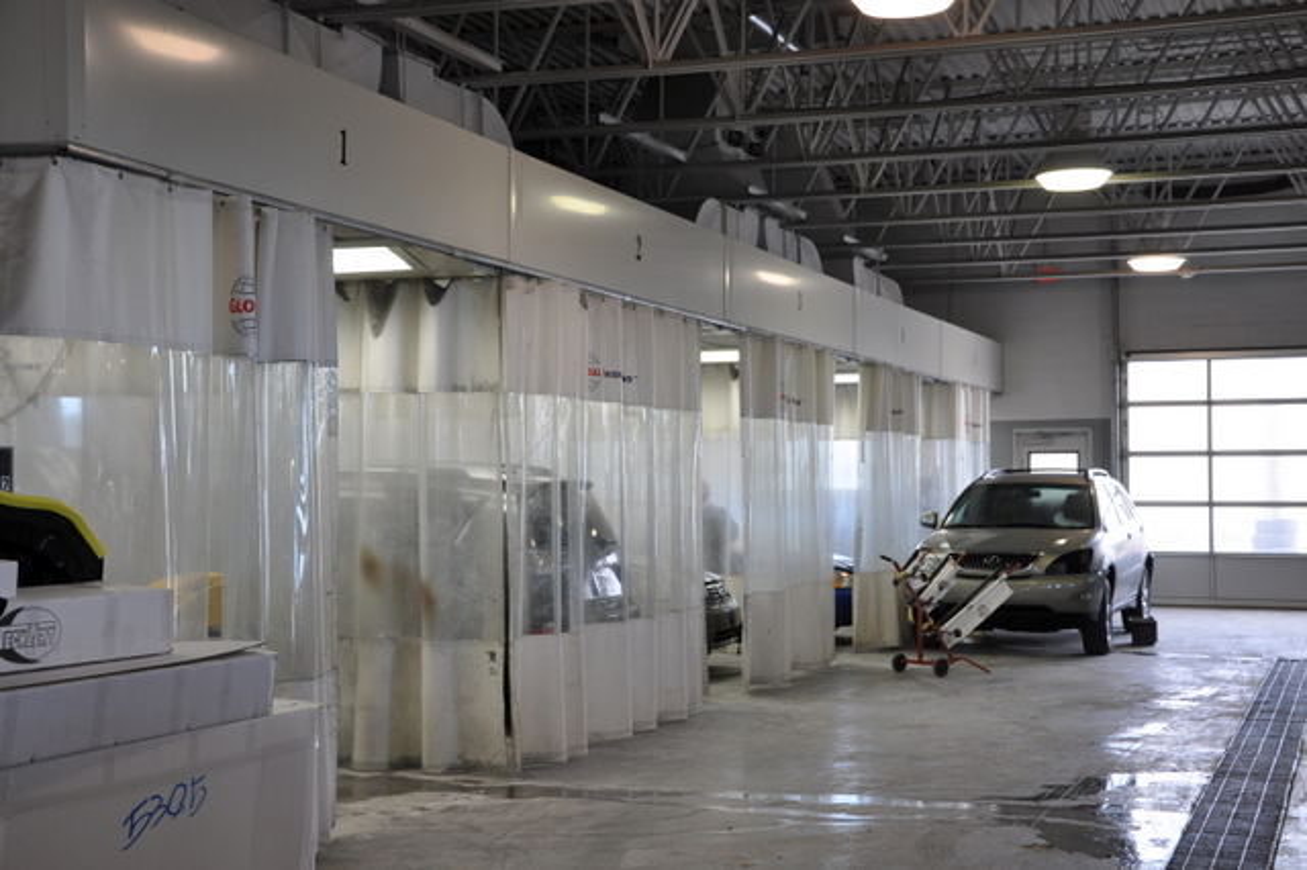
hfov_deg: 37.9
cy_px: 435
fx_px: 1905
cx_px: 654
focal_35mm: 52
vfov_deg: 25.7
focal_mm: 35
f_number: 7.1
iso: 200
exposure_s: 1/50
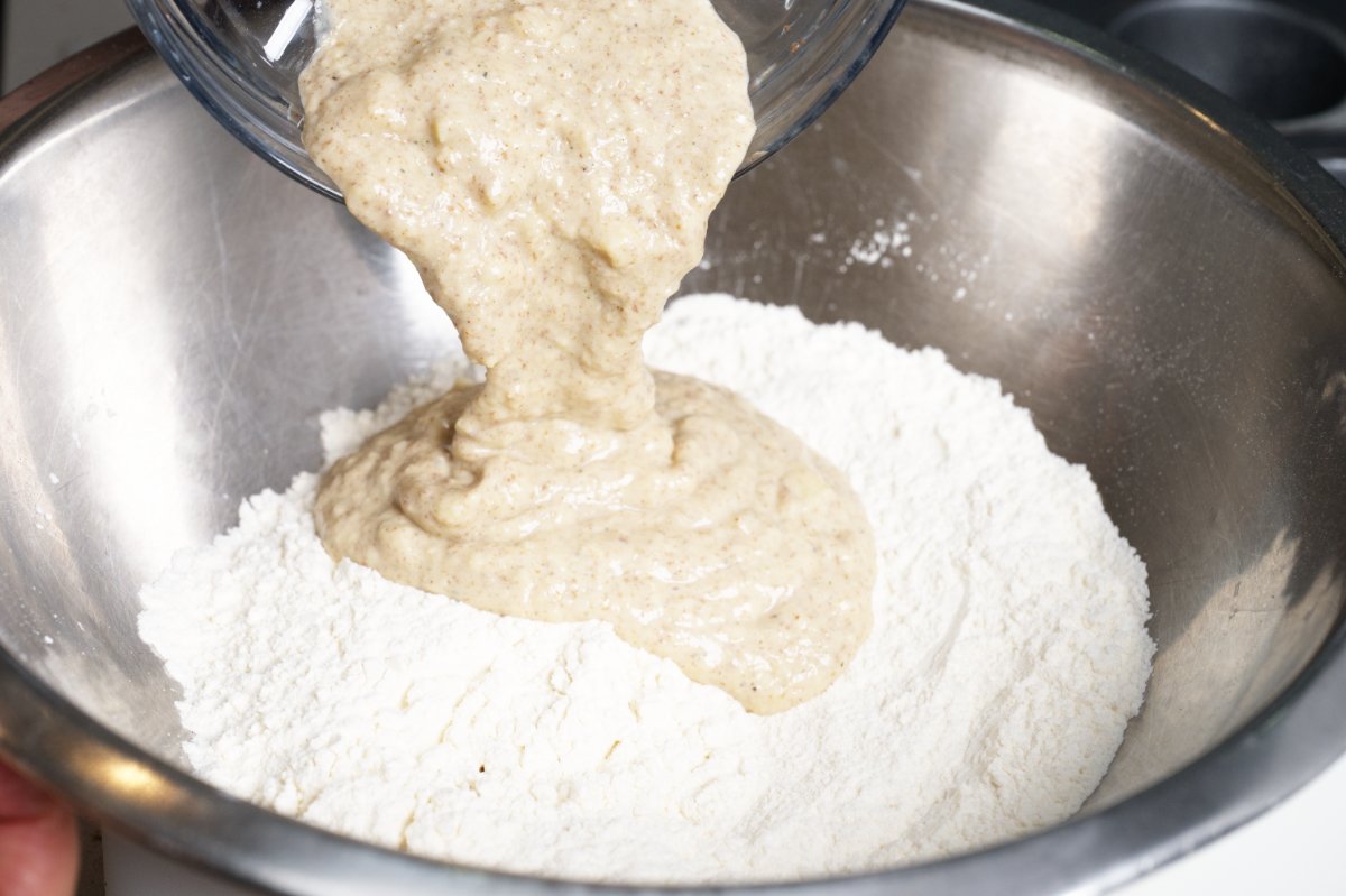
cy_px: 448
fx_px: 2168
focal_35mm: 58
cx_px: 673
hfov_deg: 34.5
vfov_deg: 23.4
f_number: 8
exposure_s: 1/1250
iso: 1000
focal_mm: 58
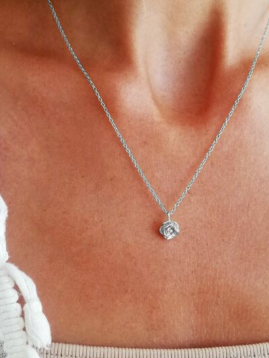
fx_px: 518
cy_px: 195
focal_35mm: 50
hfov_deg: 29.1
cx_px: 143
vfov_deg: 38.2
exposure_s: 1/50
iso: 80
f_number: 2.2
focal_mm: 3.81
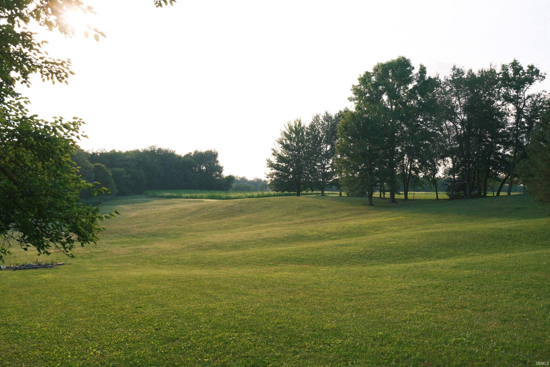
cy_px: 184
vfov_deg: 41.1
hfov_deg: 58.7
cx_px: 275
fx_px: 489
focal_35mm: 32
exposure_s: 1/500
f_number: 5
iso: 500
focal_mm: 21.4
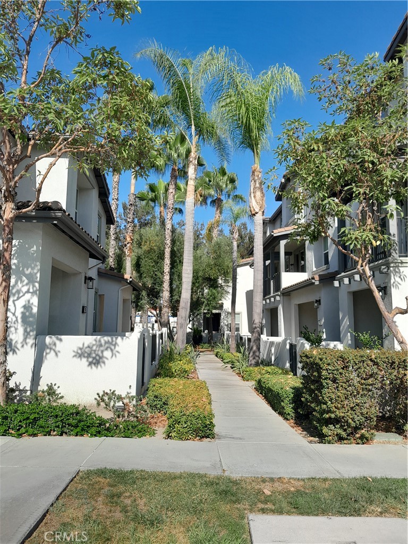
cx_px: 204
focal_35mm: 27
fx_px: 424
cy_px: 272
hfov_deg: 51.4
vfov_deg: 65.3
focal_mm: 4
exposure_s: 1/442
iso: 40
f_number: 1.8
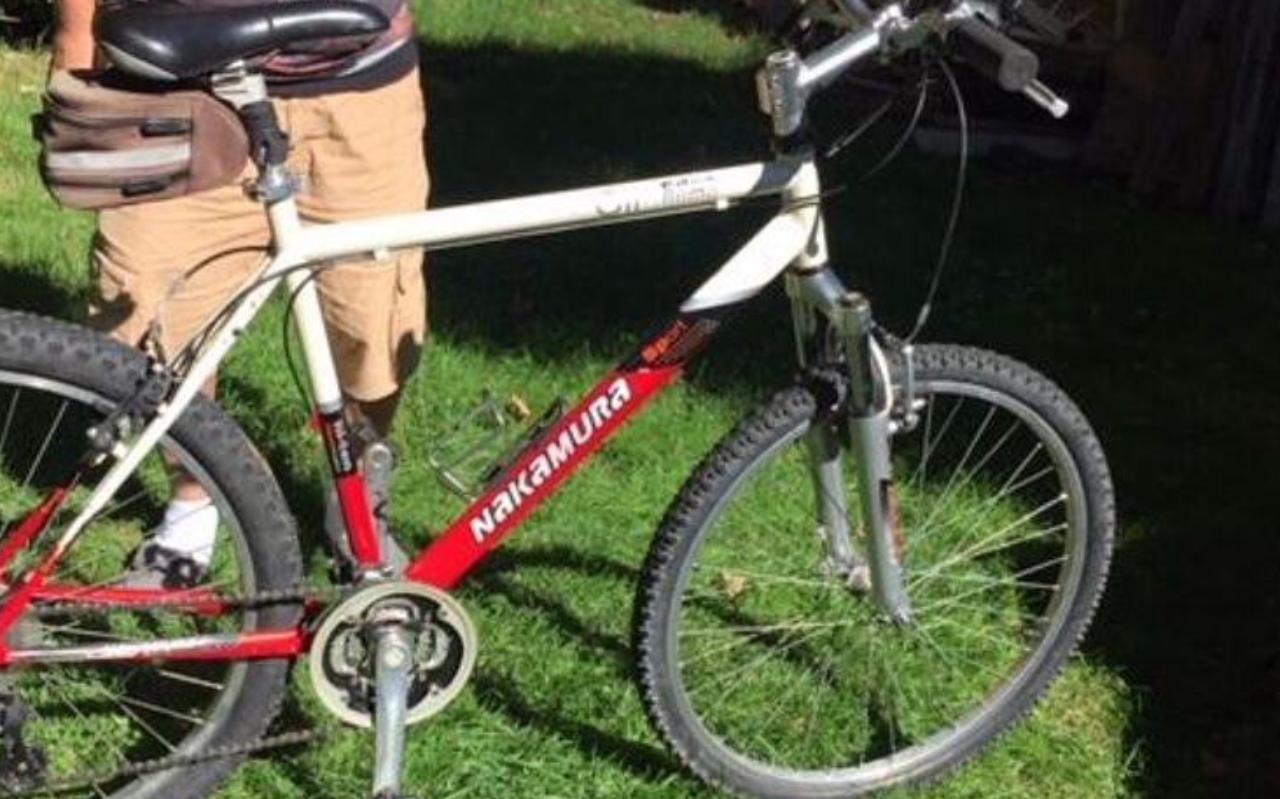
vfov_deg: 30.4
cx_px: 502
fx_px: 1465
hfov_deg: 46.9
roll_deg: -10.5
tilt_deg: -27.7
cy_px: 495
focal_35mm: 42
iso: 32
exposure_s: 1/1582
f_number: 2.2
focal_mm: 4.15
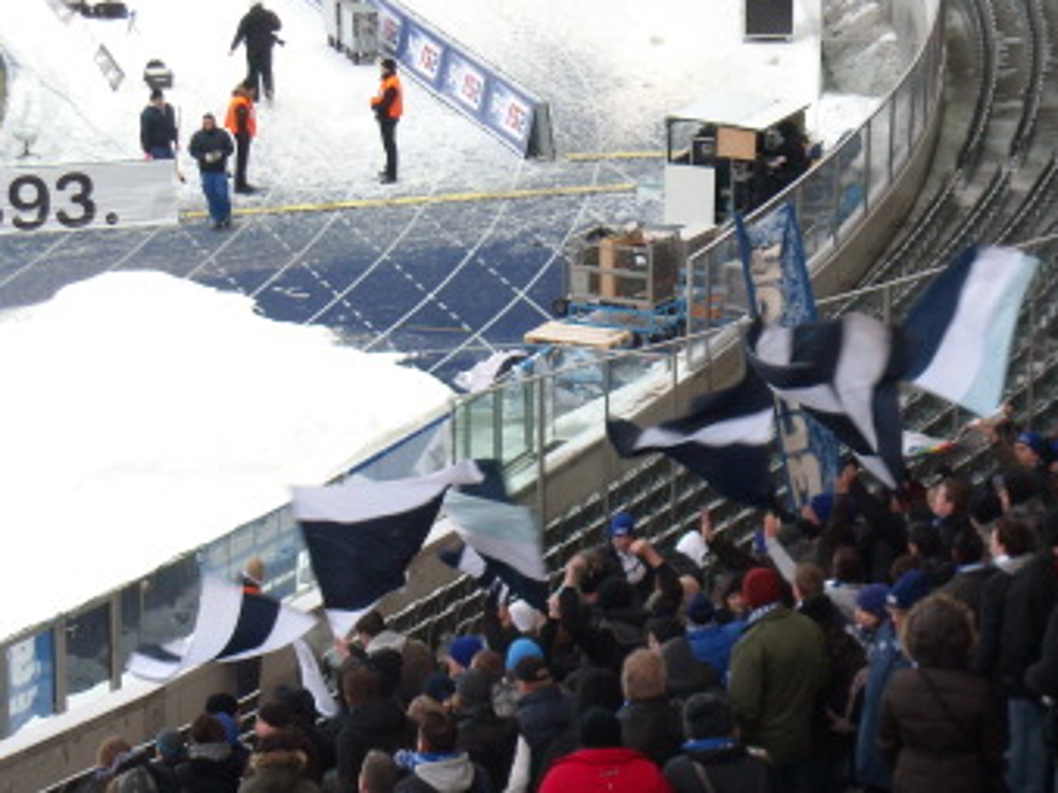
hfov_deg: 12.7
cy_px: 554
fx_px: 4736
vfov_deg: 9.6
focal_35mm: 155
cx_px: 549
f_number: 4.7
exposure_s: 1/60
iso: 161
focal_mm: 17.1
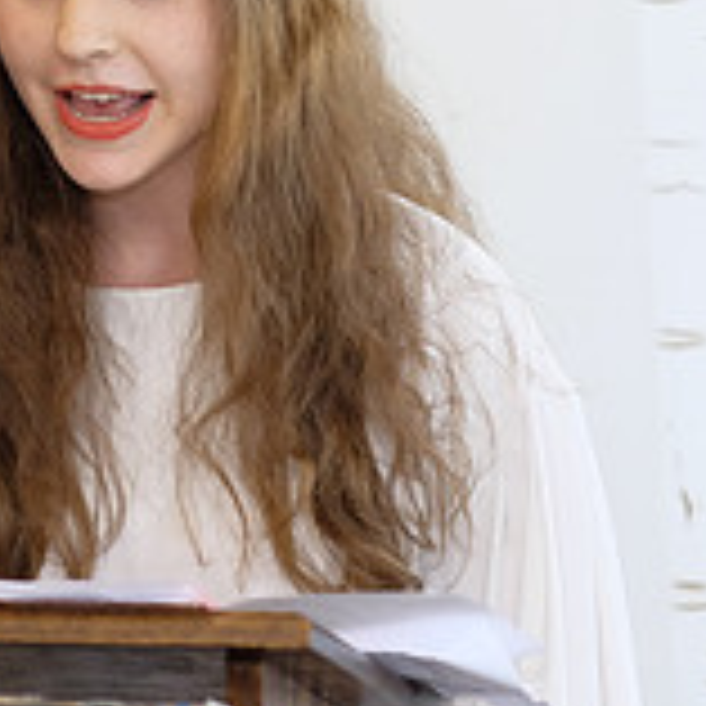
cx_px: 13
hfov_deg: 6.6
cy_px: 384
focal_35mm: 263
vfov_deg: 6.7
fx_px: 6069
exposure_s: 1/180
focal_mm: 56
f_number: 2.8
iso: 800
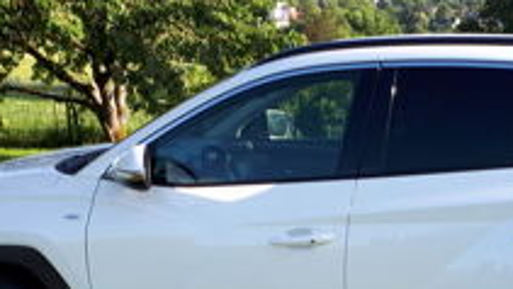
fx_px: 912
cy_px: 313
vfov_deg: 17.5
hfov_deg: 31.1
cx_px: 350
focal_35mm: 67
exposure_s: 1/271
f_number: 1.9
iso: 40
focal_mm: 3.6
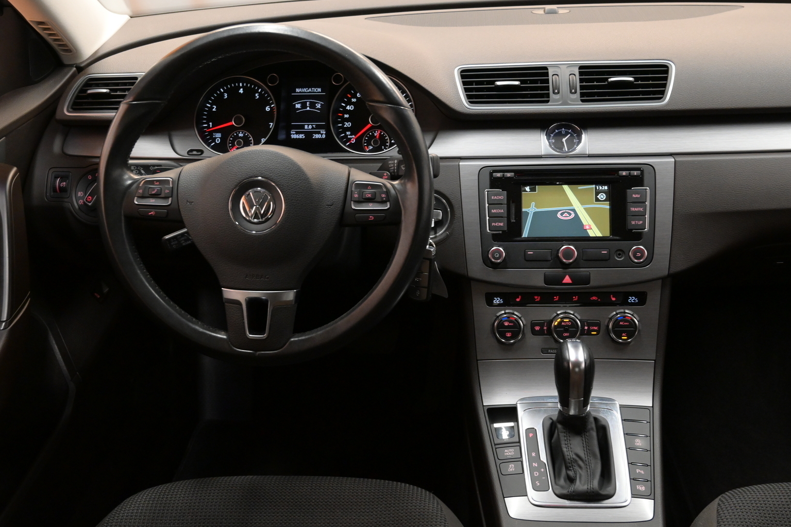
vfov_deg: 35.0
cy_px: 270
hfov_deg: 50.7
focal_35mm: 38
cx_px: 399
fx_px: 835
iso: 2500
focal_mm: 24
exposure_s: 1/80
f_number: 4.5
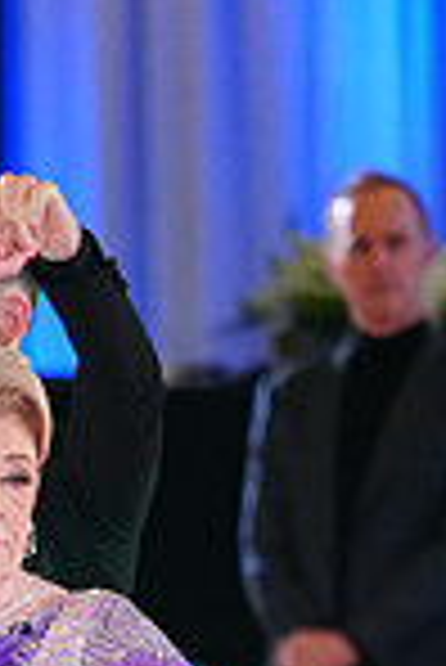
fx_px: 11531
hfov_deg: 2.2
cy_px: 1066
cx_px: -115
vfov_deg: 3.3
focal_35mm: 622
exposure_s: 1/500
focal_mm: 159
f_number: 2.8
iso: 2500
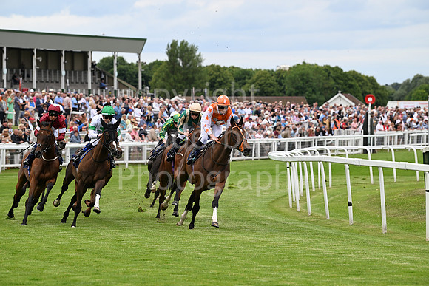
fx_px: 2384
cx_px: 214
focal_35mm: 200
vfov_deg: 6.9
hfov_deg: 10.3
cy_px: 143
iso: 400
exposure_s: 1/1250
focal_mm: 200
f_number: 5.6
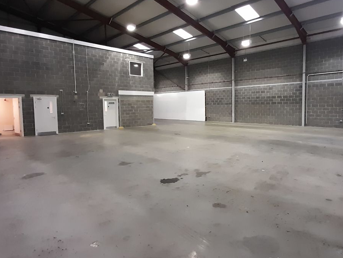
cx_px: 200
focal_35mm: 16
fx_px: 159
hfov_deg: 93.6
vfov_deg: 78.0
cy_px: 119
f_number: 2.2
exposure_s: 1/25
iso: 500
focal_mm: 1.42
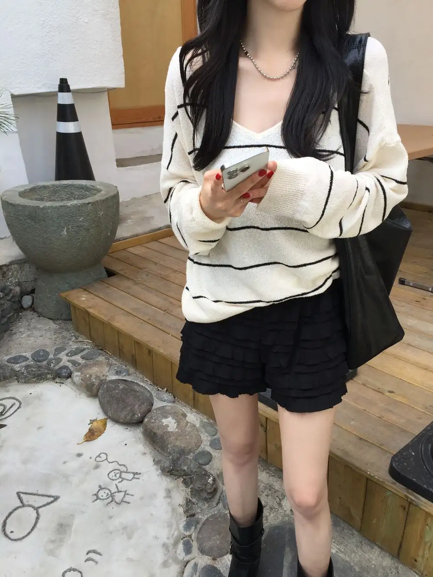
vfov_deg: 61.7
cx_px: 216
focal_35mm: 29
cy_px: 288
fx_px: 484
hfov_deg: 48.2
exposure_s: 1/534
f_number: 2.2
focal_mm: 4.15
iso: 32
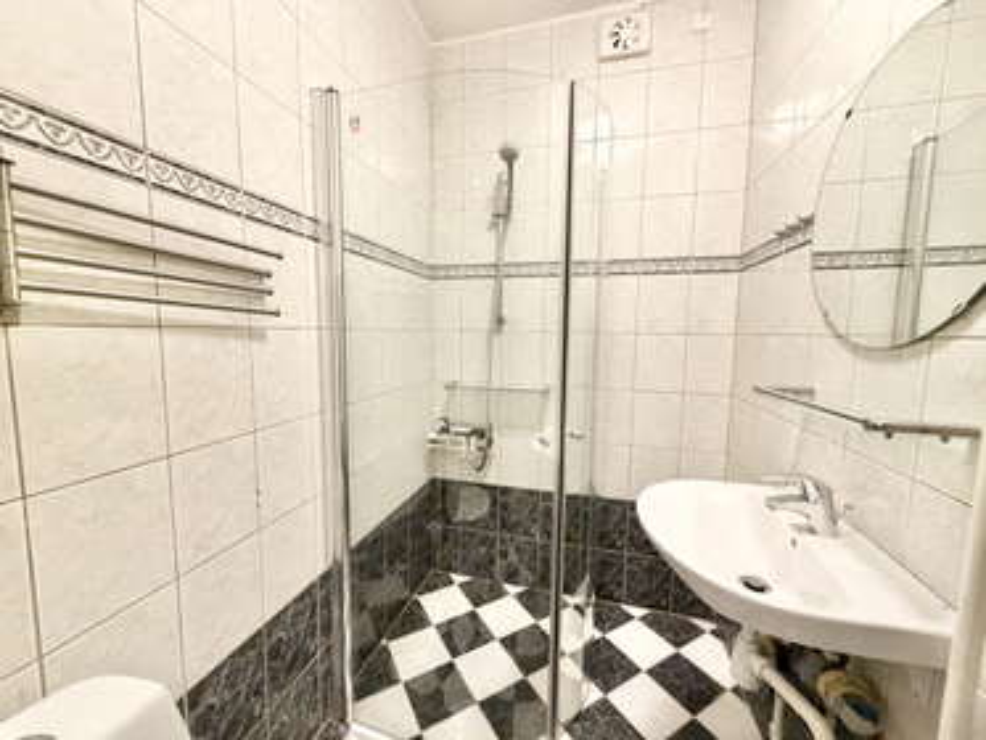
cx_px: 493
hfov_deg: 102.0
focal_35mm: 14
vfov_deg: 85.7
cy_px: 370
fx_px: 399
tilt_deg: -6.0
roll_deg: -0.4
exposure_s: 1/50
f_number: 2.2
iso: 400
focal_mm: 2.22
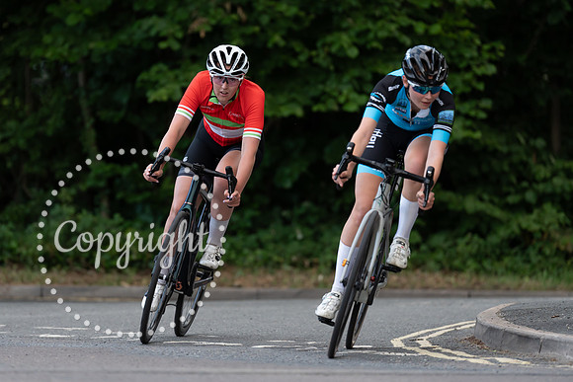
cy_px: 165
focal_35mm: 240
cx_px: 229
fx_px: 3827
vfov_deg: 5.7
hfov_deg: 8.6
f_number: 3.2
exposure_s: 1/800
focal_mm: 200
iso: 1000
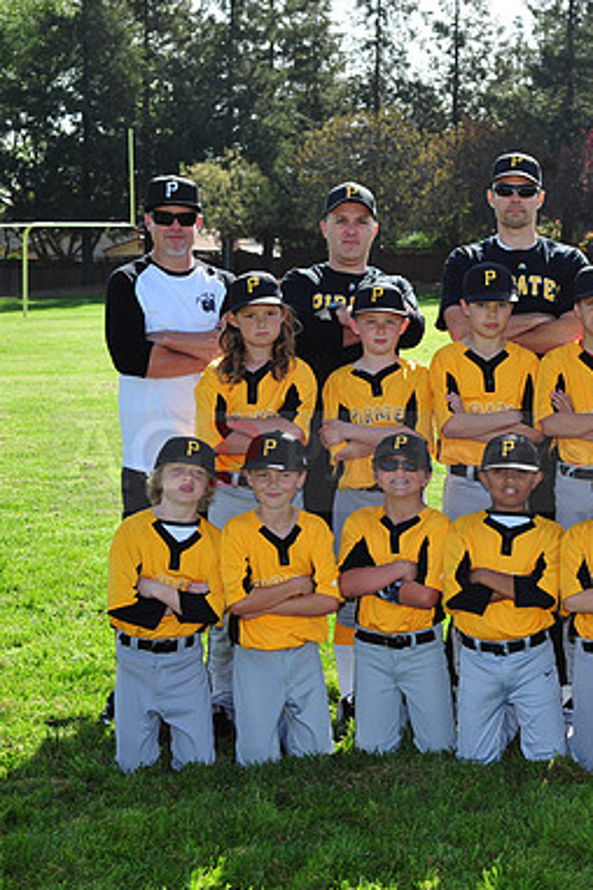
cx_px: 441
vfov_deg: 26.7
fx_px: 1878
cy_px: 441
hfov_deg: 17.8
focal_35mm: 76
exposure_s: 1/800
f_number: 6.3
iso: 400
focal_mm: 50
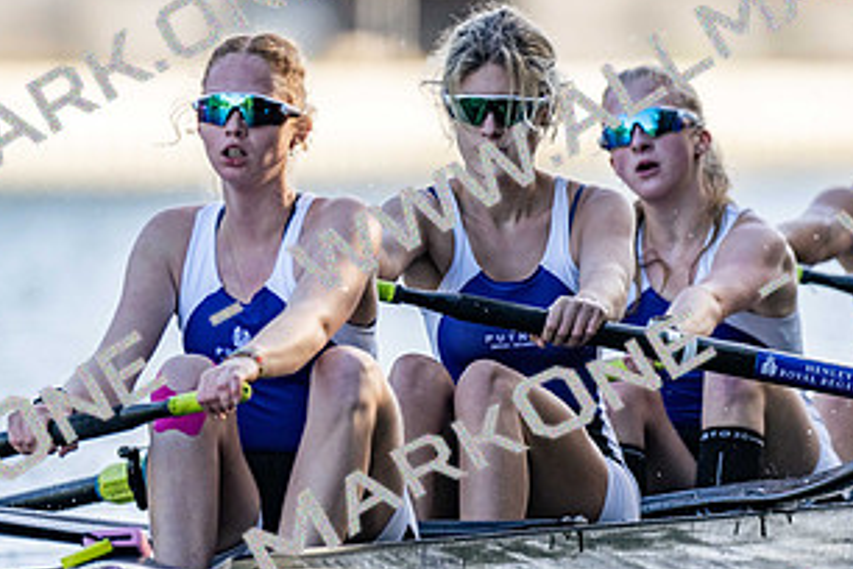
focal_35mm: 1139
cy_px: 300
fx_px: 26986
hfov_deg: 1.8
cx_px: 633
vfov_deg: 1.2
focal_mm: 600
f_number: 4
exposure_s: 1/2500
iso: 560
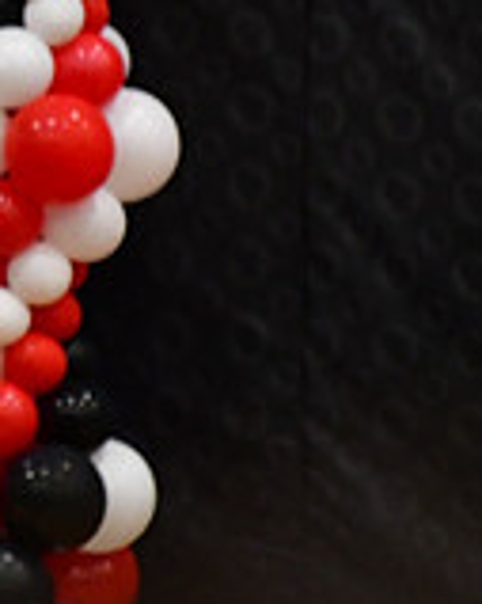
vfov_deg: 2.0
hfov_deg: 1.6
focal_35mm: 950
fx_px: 16956
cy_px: -101
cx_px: -607
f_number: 2.8
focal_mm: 185
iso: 4000
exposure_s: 1/800
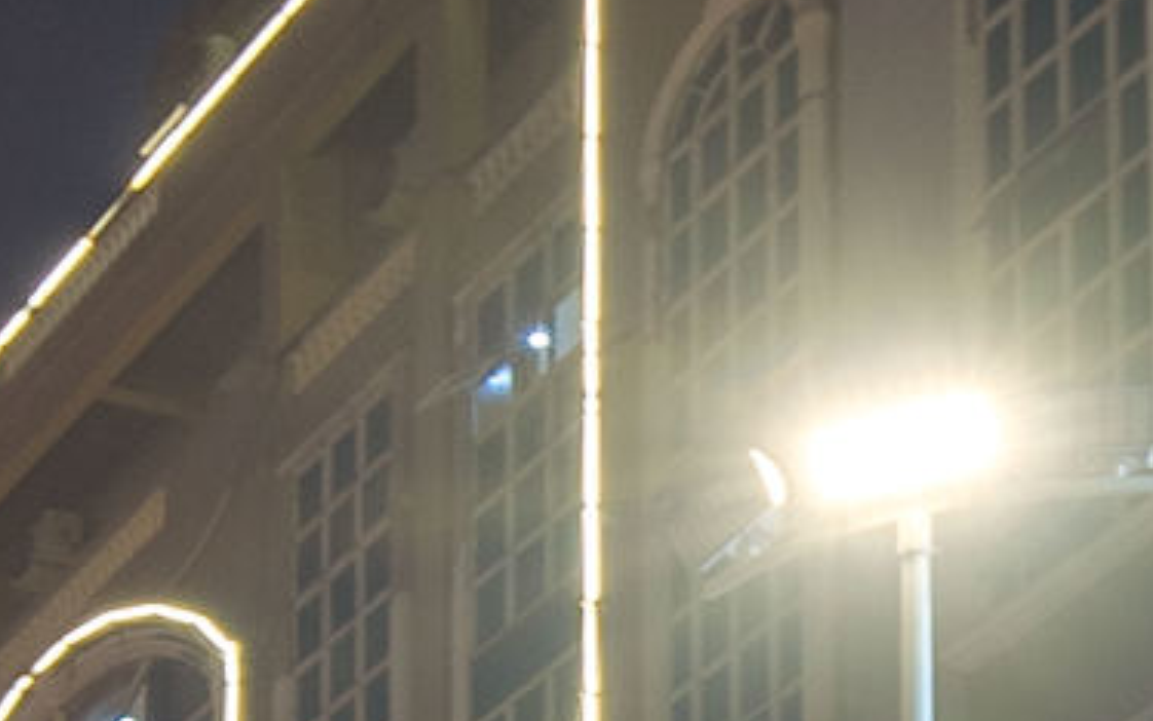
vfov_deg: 15.0
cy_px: 1417
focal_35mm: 72
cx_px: -751
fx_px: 2263
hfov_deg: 21.7
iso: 50
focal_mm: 15
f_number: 5.6
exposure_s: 2
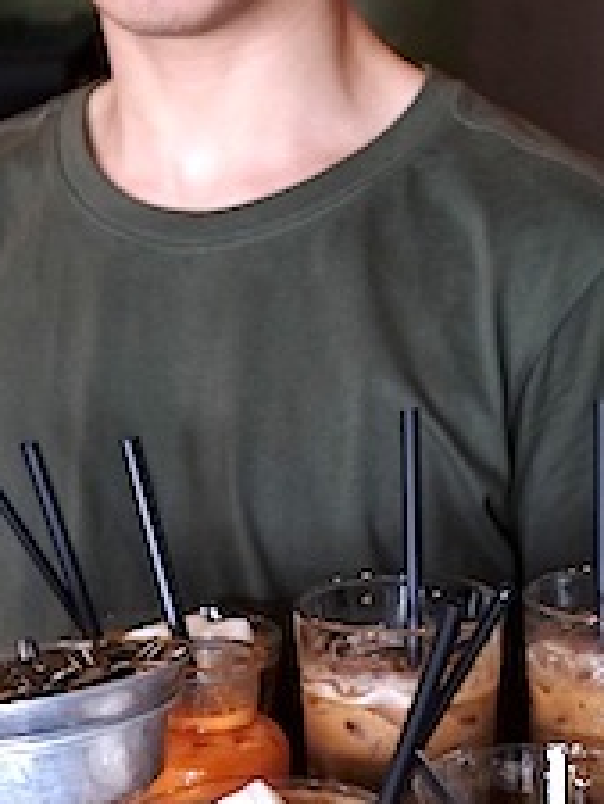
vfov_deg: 18.6
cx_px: 282
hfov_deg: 14.1
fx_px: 2440
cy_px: 593
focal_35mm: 105
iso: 1600
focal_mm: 27
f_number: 2.8
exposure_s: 1/60
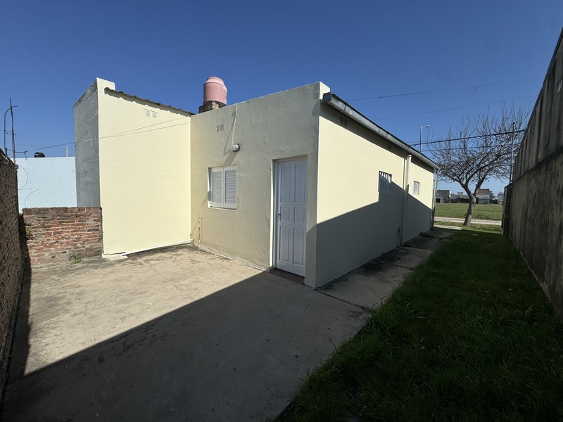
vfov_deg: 85.7
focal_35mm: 14
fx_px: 228
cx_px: 282
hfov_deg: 102.1
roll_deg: -0.7
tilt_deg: -1.6
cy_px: 211
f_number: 2.2
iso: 50
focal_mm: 2.22
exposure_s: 1/4630
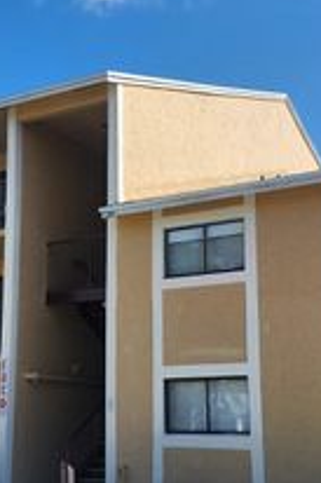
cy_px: 252
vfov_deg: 34.5
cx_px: 110
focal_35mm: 58
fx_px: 777
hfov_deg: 23.3
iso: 12
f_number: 1.8
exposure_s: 1/942
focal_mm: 6.4
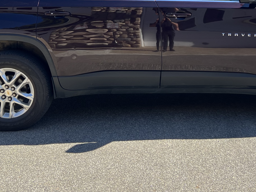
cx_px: 161
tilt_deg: -9.4
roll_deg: +1.9
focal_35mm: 57
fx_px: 422
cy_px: 15
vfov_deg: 24.8
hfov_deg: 33.6
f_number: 1.5
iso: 50
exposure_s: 1/887
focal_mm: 5.7
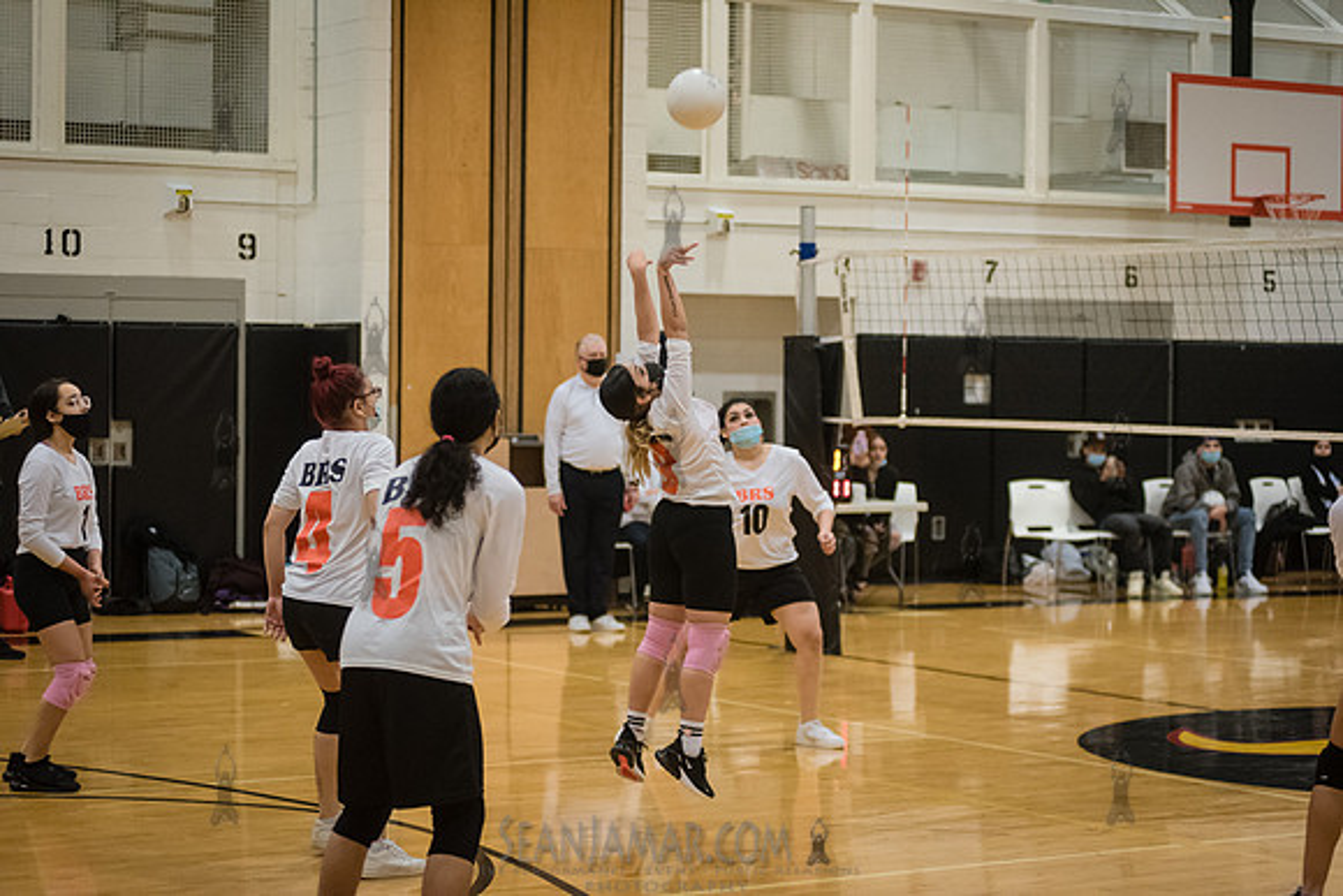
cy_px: 448
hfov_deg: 25.4
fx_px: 2985
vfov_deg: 17.1
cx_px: 672
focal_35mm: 80
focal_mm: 80
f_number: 3.2
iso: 5000
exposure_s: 1/400
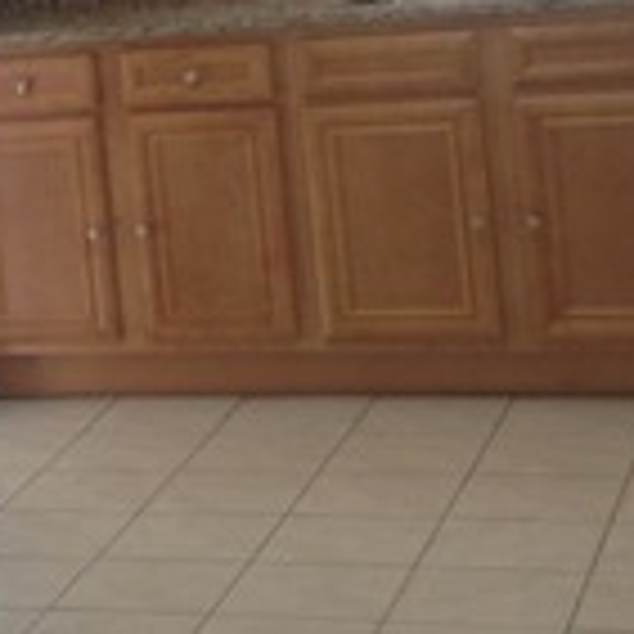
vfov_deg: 13.1
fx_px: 2735
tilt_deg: -7.0
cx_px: -279
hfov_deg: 12.6
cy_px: 63
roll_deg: +6.1
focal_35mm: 132
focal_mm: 4.12
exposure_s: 1/40
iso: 50
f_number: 2.4
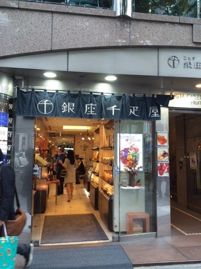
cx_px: 100
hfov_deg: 46.7
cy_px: 134
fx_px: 233
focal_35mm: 30
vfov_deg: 60.0
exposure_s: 1/60
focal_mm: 4.12
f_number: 2.2
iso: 50
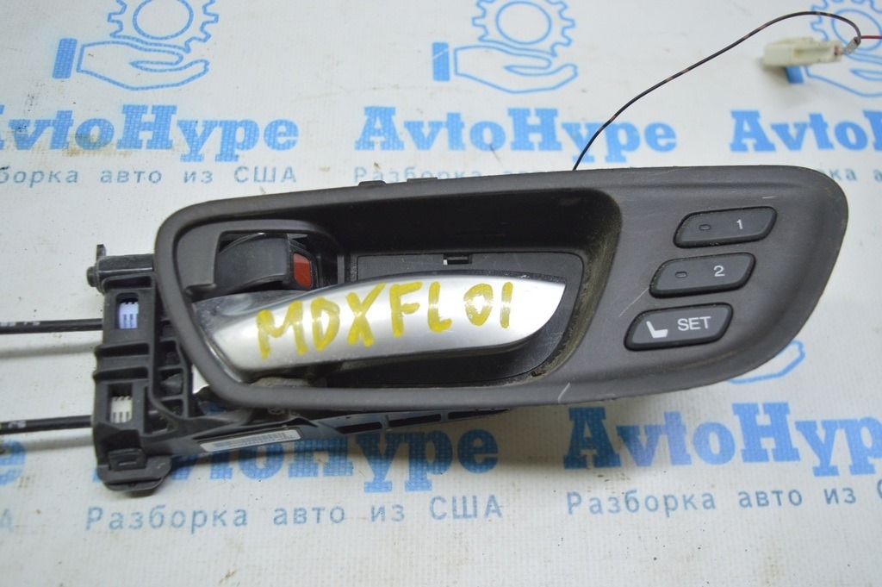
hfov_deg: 55.1
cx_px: 441
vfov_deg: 38.3
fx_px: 845
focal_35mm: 34
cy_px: 294
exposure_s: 1/60
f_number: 3.8
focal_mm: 23
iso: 400
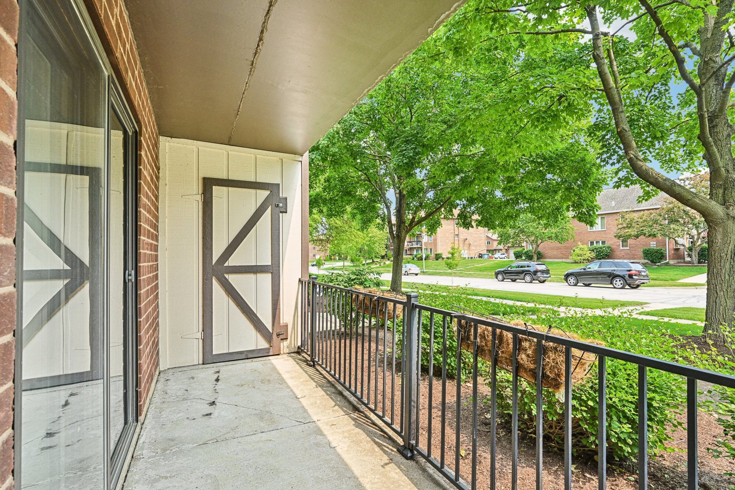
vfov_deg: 72.1
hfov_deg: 95.0
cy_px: 245
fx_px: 337
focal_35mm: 16
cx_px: 368
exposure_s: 1/160
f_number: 8
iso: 800
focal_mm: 16.5
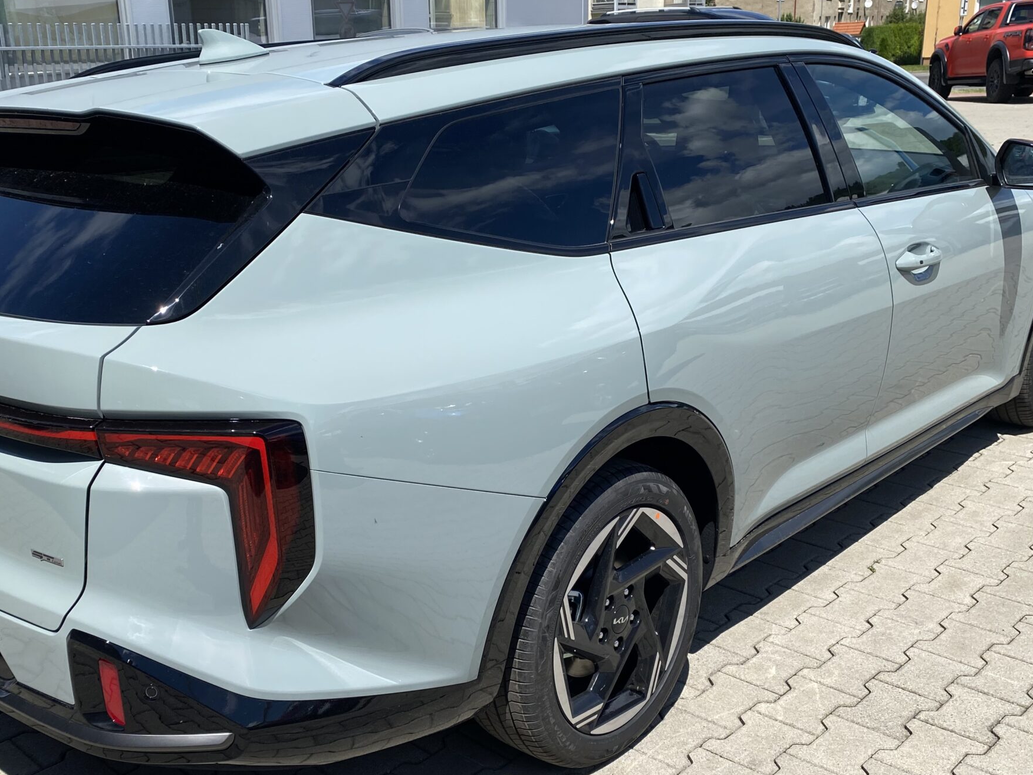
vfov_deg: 37.6
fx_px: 1134
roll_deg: +2.9
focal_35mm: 38
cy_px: 447
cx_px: 423
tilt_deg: -20.1
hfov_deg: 48.7
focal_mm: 4.25
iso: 32
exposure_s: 1/3300
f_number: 1.8
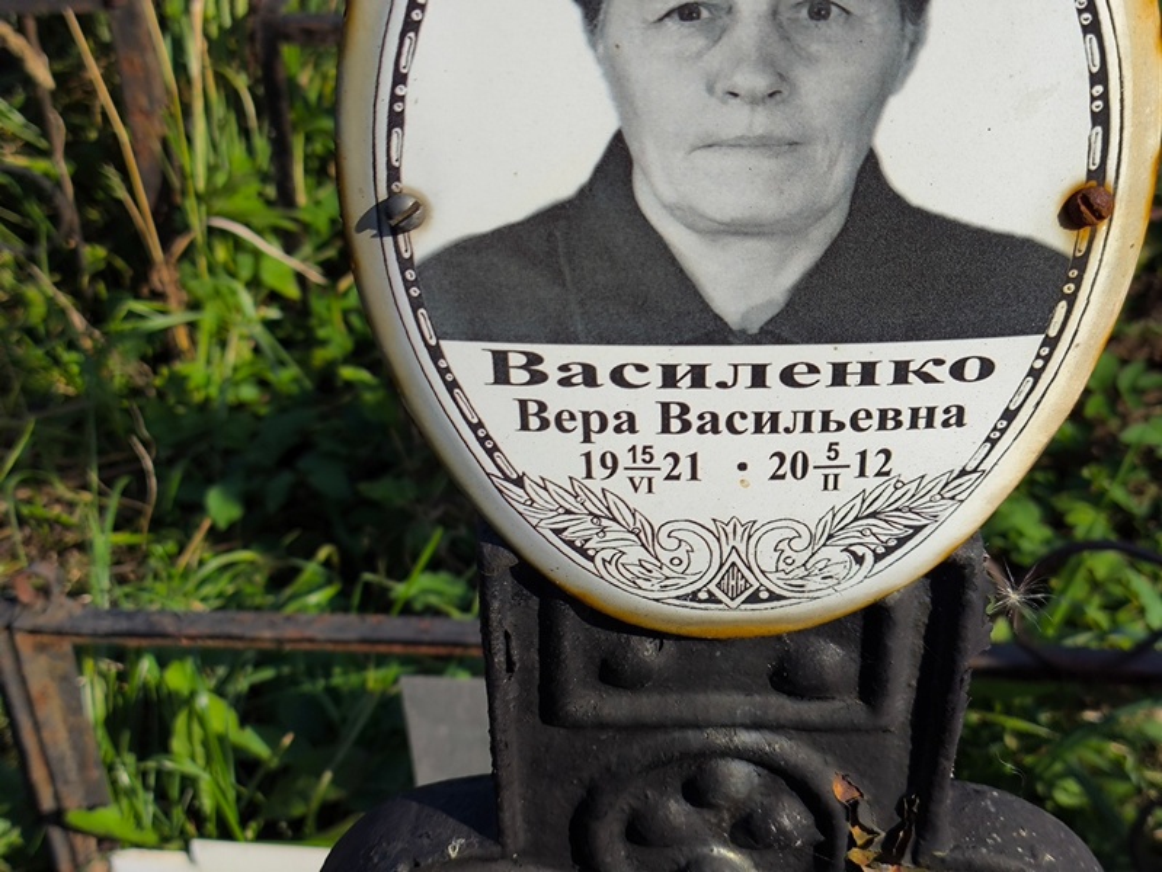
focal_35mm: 50
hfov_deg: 38.2
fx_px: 1679
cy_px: 436
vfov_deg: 29.1
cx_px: 581
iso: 50
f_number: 1.7
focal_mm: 4.71
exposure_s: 1/1707
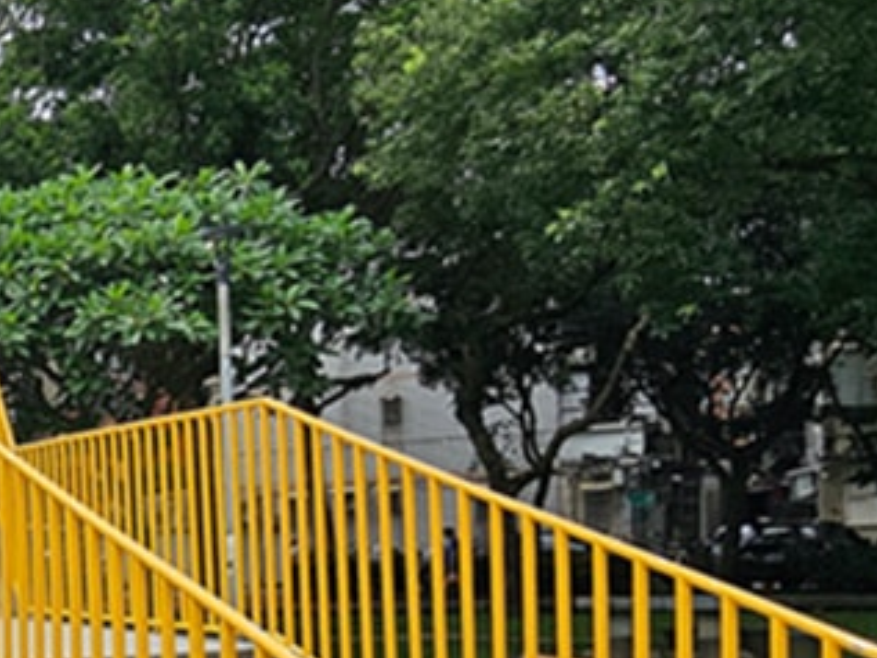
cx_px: -155
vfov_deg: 32.8
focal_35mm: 42
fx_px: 1064
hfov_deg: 35.8
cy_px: 578
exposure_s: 1/2643
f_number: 2.2
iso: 50
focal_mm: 2.2
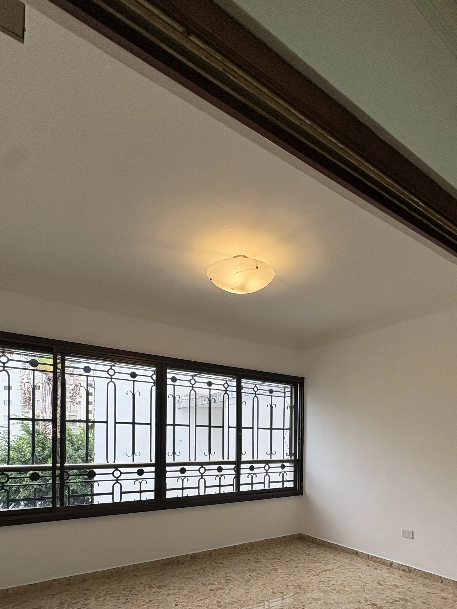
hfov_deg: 63.1
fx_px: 370
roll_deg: -0.5
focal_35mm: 21
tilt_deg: +0.4
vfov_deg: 74.3
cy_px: 444
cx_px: 265
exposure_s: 1/120
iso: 125
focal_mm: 2.22
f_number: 2.2
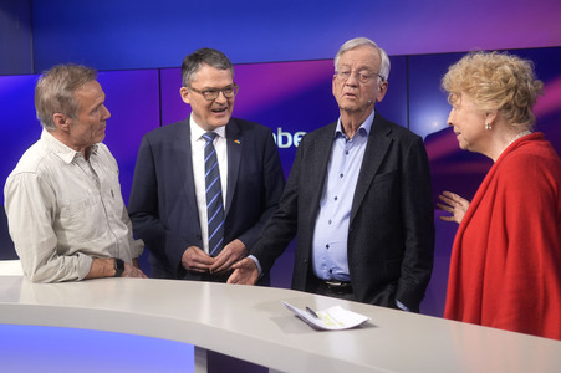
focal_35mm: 45
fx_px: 701
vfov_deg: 29.8
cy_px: 186
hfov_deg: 43.6
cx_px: 280
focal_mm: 30
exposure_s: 1/200
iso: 640
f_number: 2.2
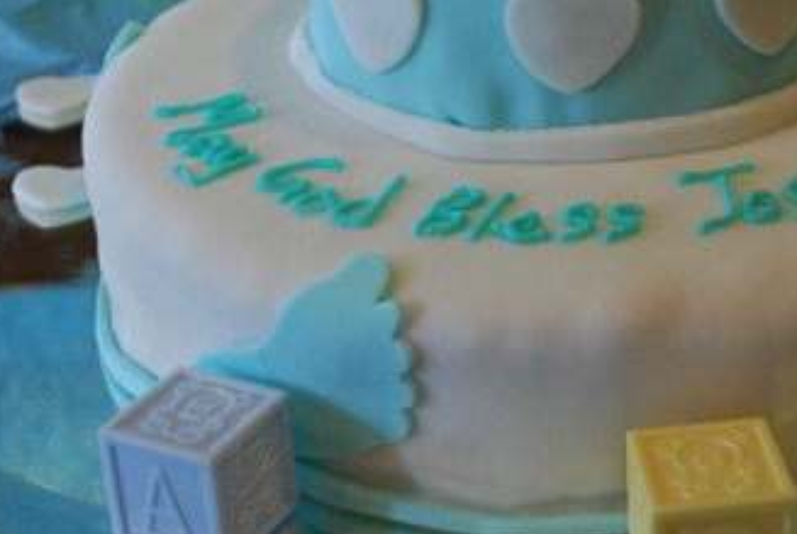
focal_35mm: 89
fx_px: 1973
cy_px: 100
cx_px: 503
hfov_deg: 22.8
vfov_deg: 15.3
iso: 800
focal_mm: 26
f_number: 4.2
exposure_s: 1/60
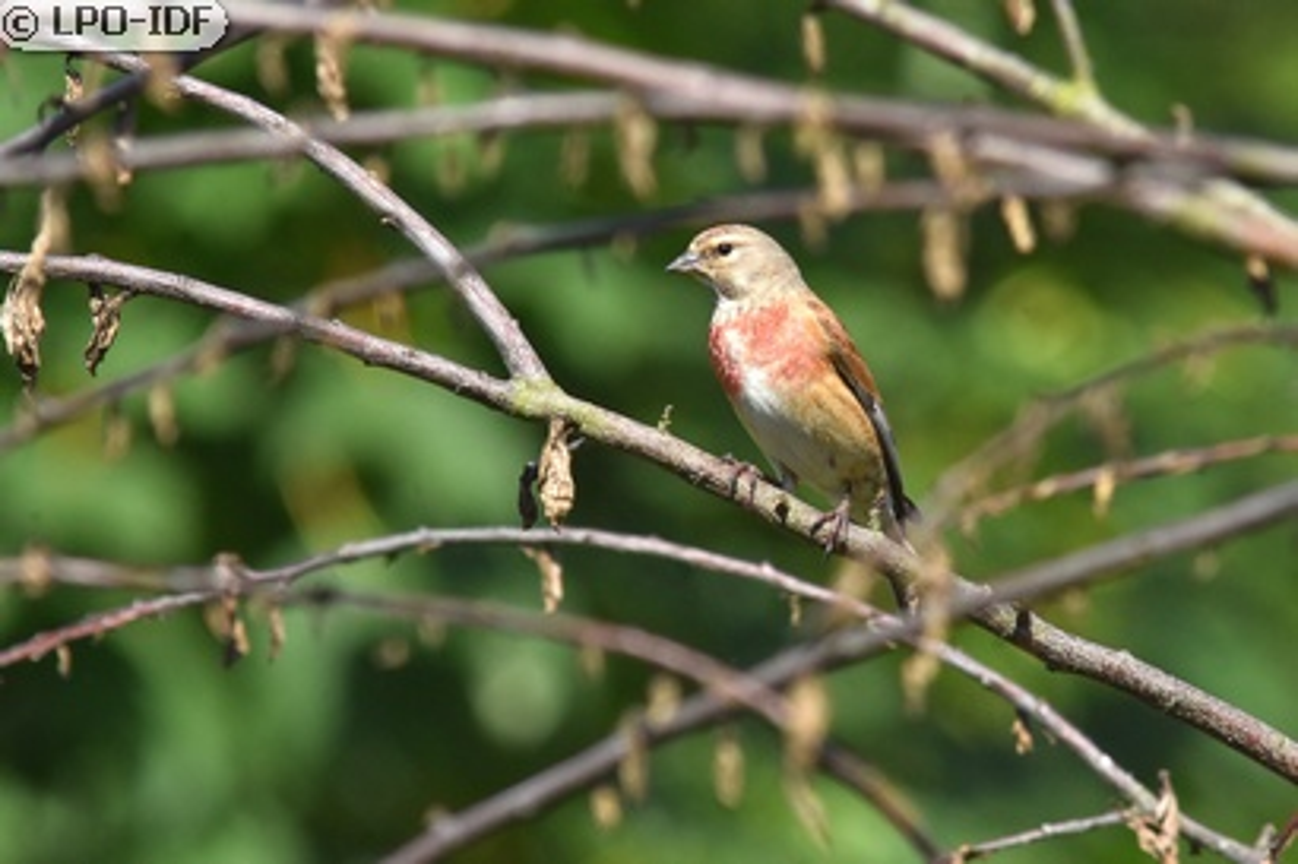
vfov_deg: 1.5
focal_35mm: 900
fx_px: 32435
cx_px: 649
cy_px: 432
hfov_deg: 2.3
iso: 1100
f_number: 11
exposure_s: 1/1000
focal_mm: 600
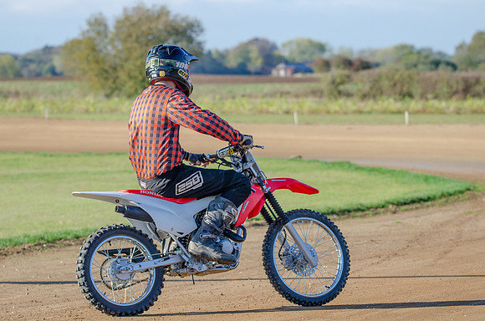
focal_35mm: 238
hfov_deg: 8.7
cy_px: 161
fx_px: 3196
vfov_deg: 5.8
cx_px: 242
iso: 400
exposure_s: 1/1250
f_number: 5.6
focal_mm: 150
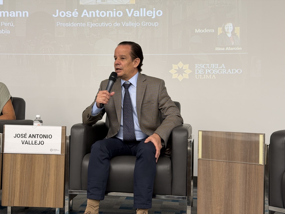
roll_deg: -1.3
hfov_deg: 39.7
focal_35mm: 48
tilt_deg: +0.6
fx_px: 395
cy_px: 107
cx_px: 142
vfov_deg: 30.3
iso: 125
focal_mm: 6.76
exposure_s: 1/60
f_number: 1.78
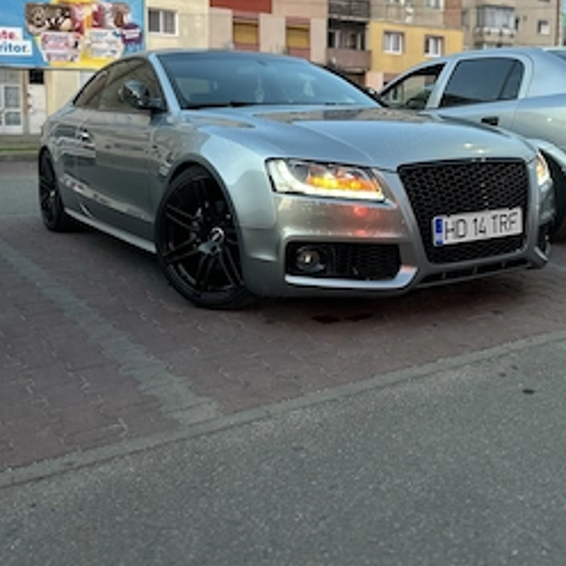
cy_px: 180
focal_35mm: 37
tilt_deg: -6.0
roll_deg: -0.8
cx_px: 322
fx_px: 684
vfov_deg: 44.2
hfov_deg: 44.8
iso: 160
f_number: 1.5
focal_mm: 5.7
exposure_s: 1/50
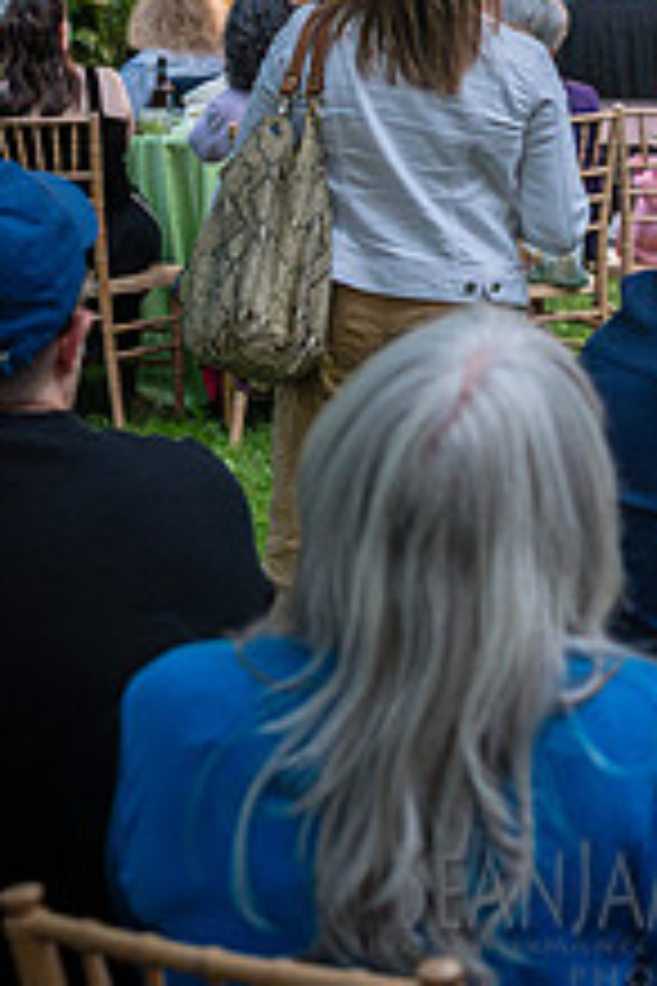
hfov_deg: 10.7
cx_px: 734
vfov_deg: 16.0
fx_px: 3476
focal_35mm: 127
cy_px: 126
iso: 4000
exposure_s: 1/1250
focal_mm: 48
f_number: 4
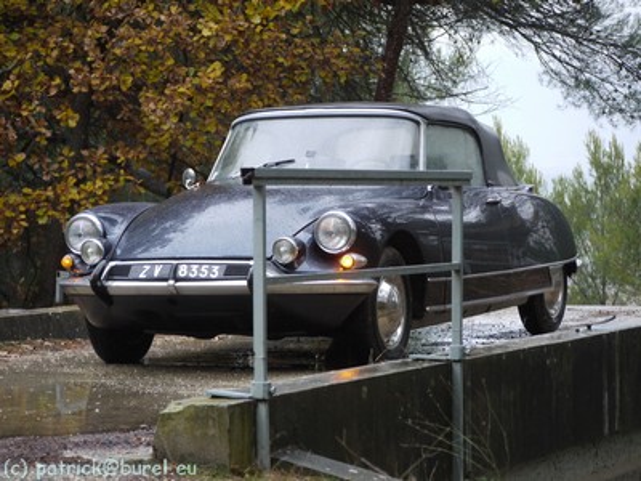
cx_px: 320
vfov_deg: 10.3
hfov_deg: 13.7
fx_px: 2667
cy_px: 240
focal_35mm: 144
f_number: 4.3
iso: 400
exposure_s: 1/100
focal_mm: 72
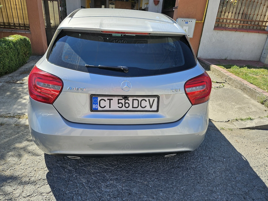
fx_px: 178
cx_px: 134
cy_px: 100
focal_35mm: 23
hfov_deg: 73.9
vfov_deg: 58.9
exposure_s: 1/820
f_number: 1.8
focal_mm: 5.4
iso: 25
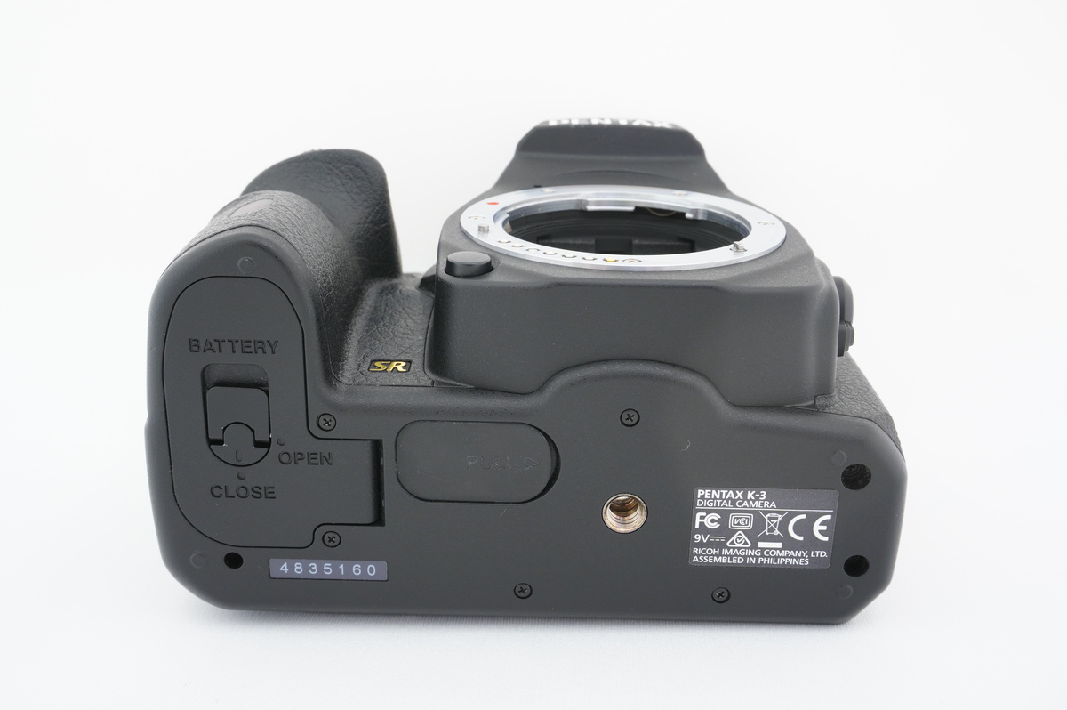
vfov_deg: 35.4
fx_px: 1111
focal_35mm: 38
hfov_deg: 51.3
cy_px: 355
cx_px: 534
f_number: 11
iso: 400
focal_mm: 25
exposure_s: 1/2
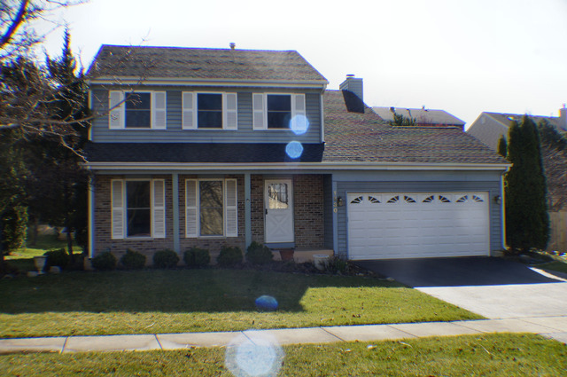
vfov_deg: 29.8
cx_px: 284
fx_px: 708
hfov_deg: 43.7
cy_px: 188
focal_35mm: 45
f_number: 13
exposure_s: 1/160
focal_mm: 30
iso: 200
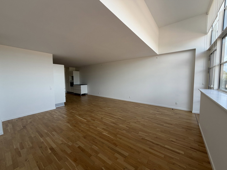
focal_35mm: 14
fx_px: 92
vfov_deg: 85.7
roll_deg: +0.5
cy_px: 85
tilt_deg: -3.8
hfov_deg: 102.1
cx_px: 114
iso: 40
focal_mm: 2.22
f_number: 2.2
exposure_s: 1/152
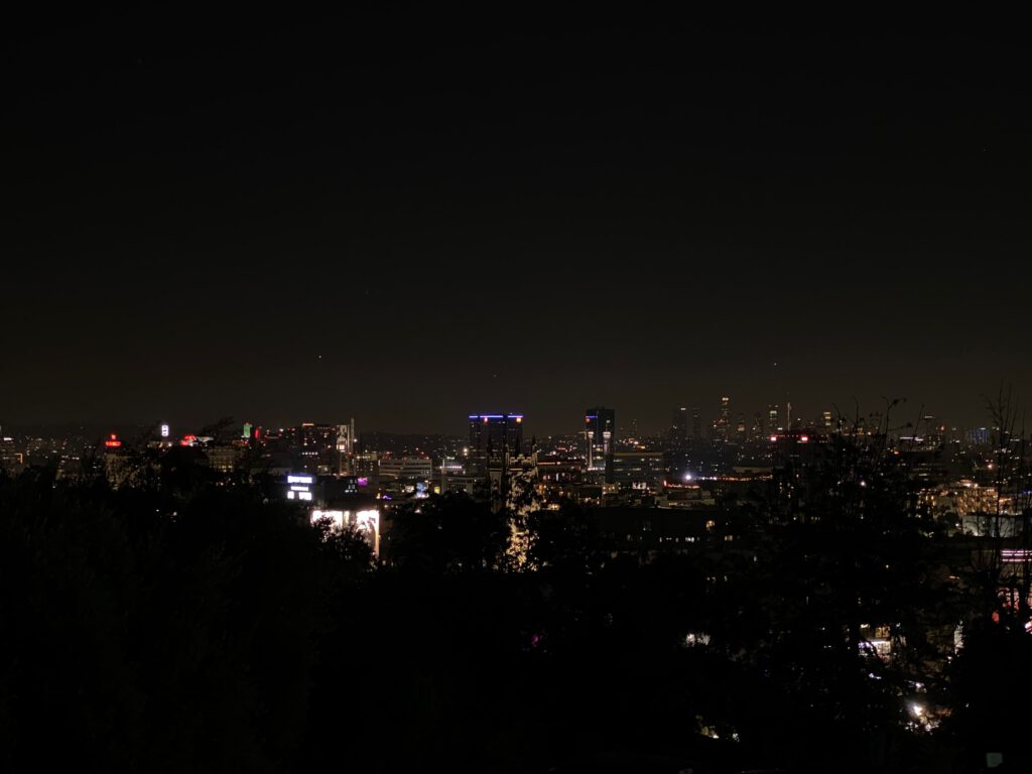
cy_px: 387
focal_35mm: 52
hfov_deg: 36.8
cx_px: 516
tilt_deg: +1.1
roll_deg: -0.3
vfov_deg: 28.0
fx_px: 1550
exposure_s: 1/30
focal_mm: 6
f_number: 2
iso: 1250
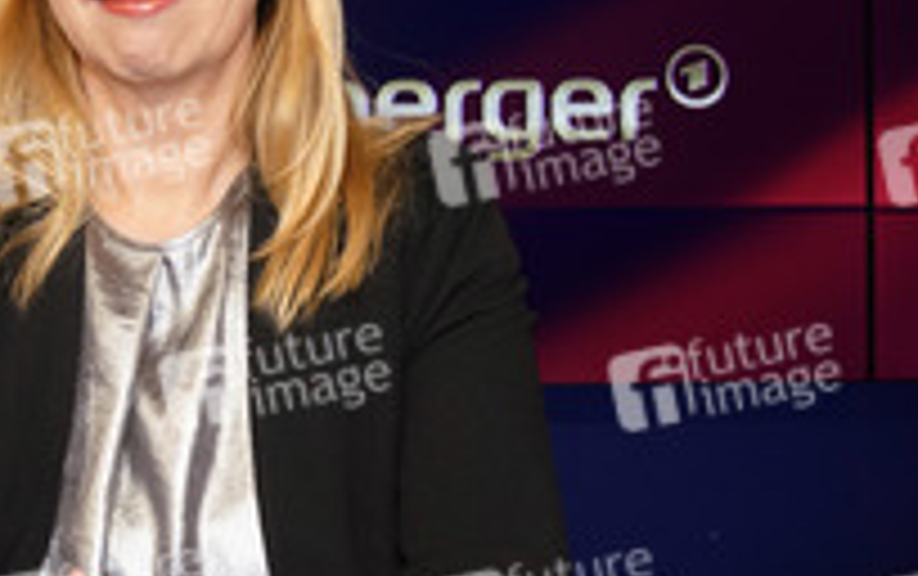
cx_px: 155
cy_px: 266
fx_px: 1803
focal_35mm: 72
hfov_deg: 27.8
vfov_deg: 18.1
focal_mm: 32
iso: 2000
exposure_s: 1/160
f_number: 5.6
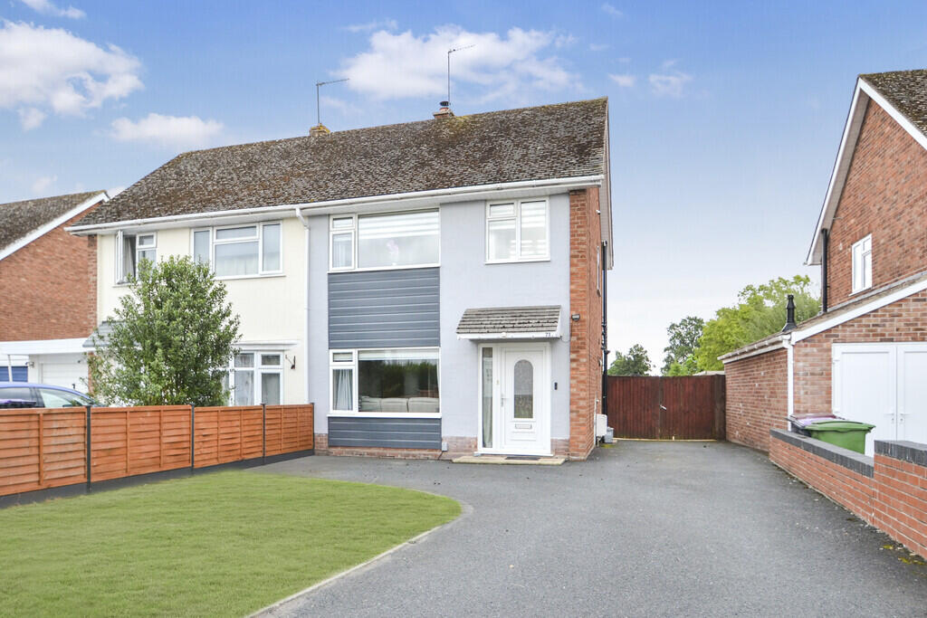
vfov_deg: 56.2
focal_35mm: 22
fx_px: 579
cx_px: 464
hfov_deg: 77.3
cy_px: 309
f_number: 4
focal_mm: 15
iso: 400
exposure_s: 1/400
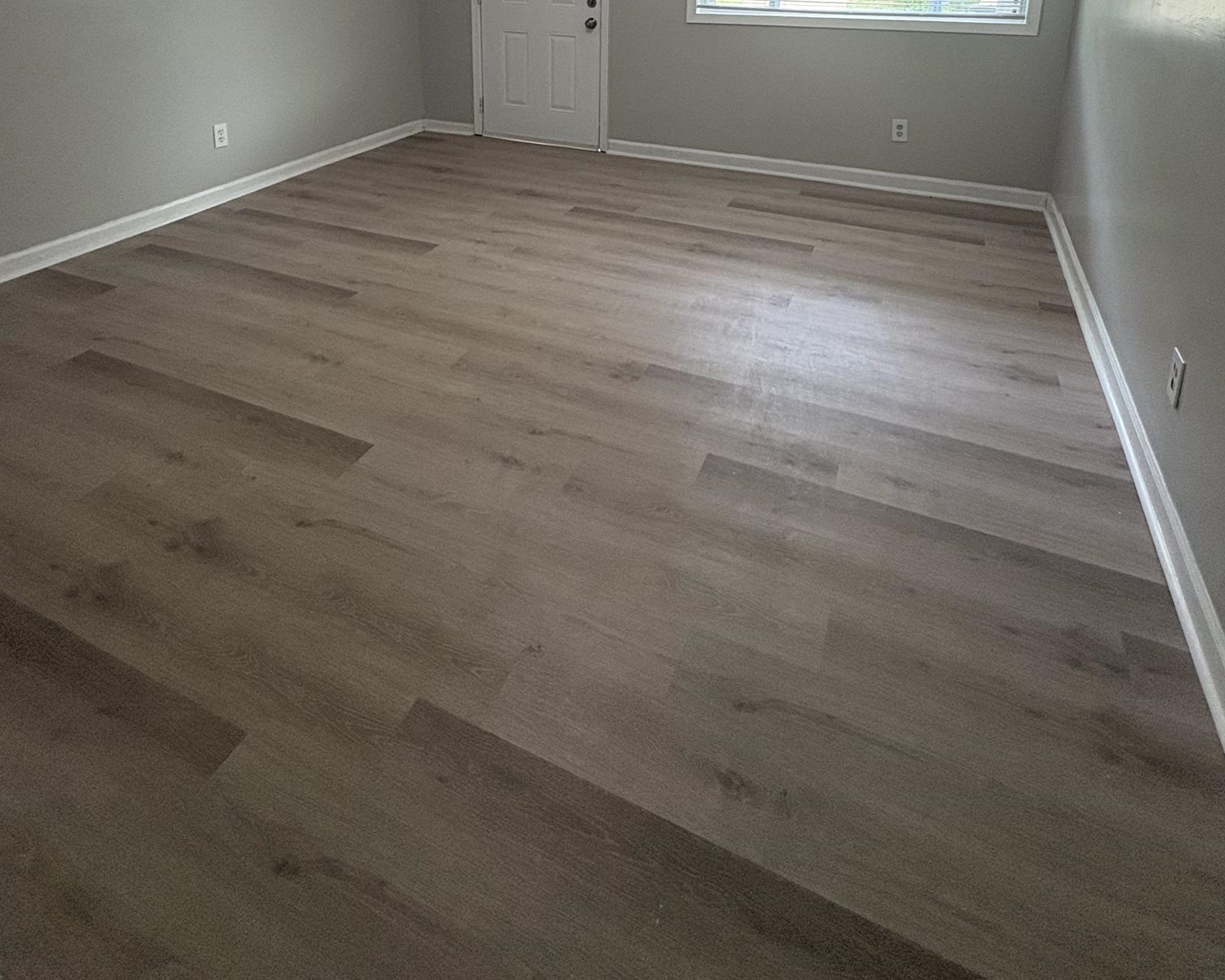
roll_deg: +0.2
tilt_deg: -13.6
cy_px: 119
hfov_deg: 77.6
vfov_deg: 57.4
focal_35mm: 21
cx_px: 599
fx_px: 761
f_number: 2.2
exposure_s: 1/60
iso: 250
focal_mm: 2.22
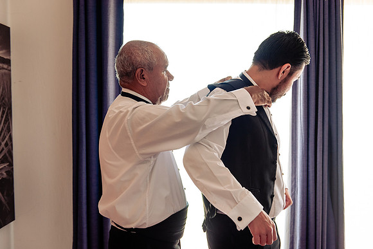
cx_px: 196
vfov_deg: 26.6
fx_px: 527
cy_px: 118
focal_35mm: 51
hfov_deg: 39.0
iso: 800
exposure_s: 1/160
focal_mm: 48
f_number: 3.5
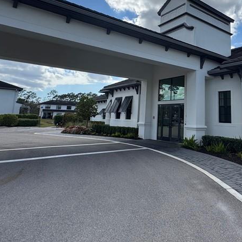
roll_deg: -0.9
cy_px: 74
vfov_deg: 55.7
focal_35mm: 28
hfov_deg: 54.9
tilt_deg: +10.6
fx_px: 221
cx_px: 178
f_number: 2.2
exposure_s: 1/2083
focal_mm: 2.22
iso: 50
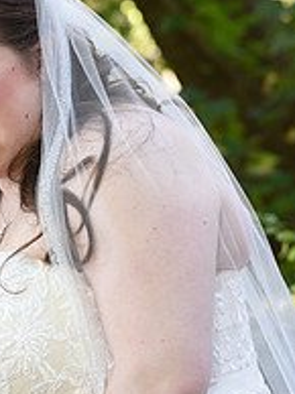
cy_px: 246
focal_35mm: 245
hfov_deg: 6.0
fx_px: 2790
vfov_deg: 8.1
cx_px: -95
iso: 500
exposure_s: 1/200
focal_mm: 85
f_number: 4.5
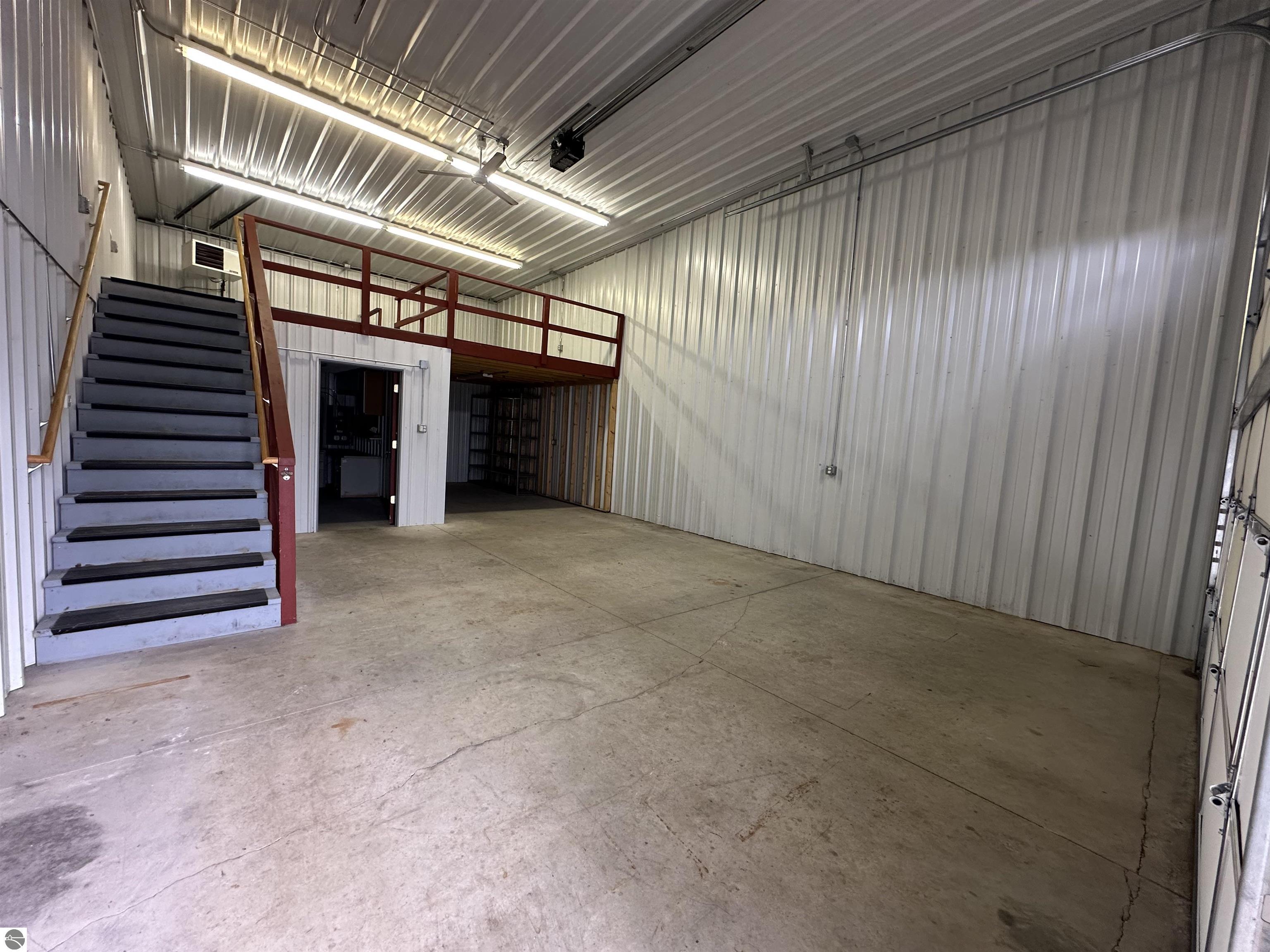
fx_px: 514
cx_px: 635
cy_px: 476
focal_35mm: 14
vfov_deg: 85.7
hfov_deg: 102.1
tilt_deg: -4.5
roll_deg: -3.9
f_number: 2.2
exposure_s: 1/60
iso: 160
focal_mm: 2.22
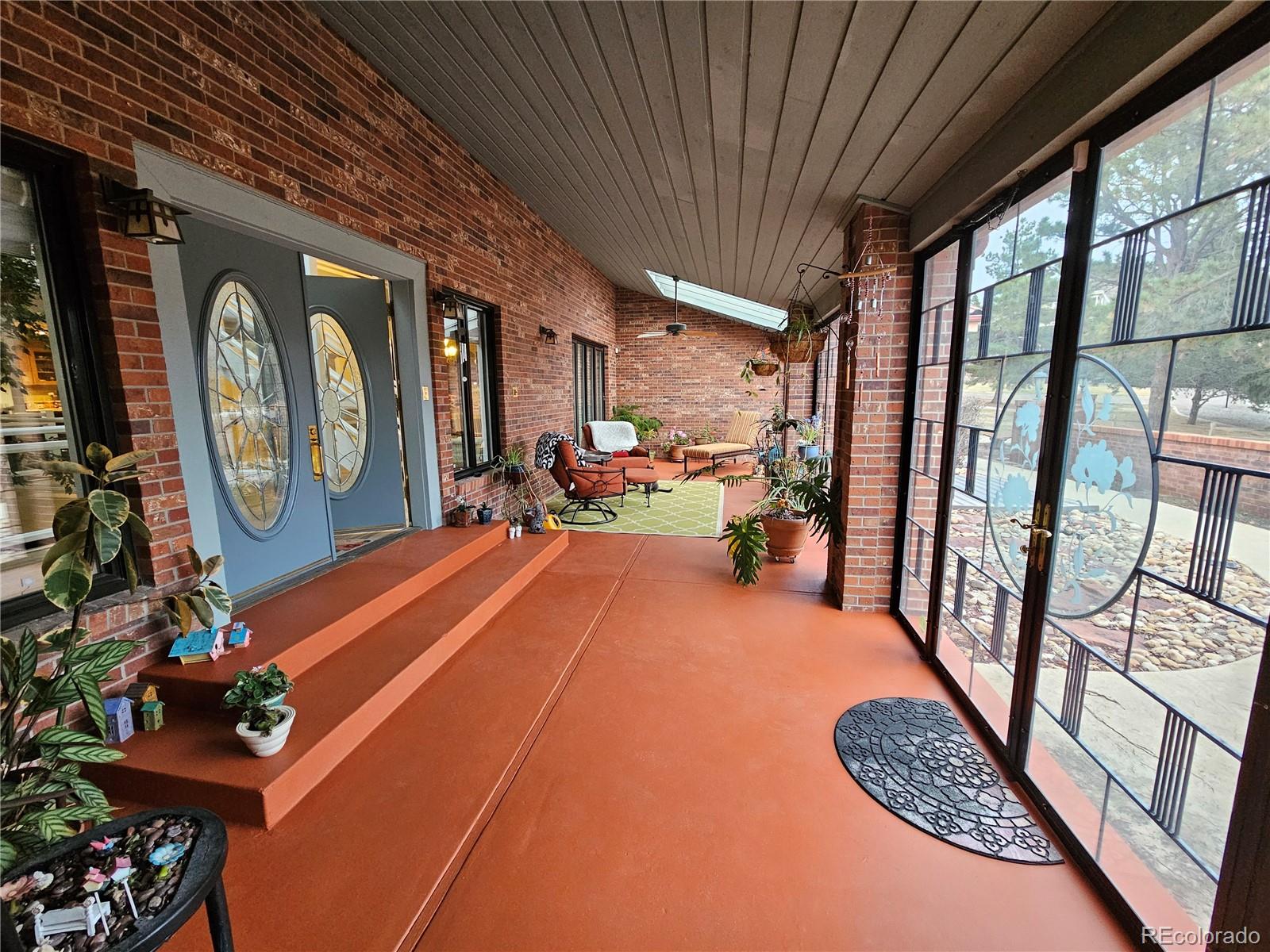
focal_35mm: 13
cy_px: 476
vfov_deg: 89.9
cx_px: 635
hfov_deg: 106.2
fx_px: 477
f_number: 2.2
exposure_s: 1/60
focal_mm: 2.2
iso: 400
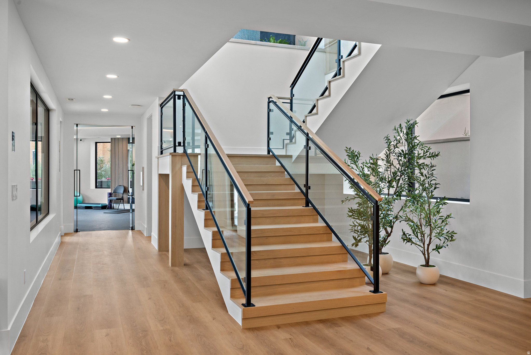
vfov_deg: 43.6
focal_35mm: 30
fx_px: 443
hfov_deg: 61.9
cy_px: 178
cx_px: 266
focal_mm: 30
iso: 500
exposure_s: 1/4
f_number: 8
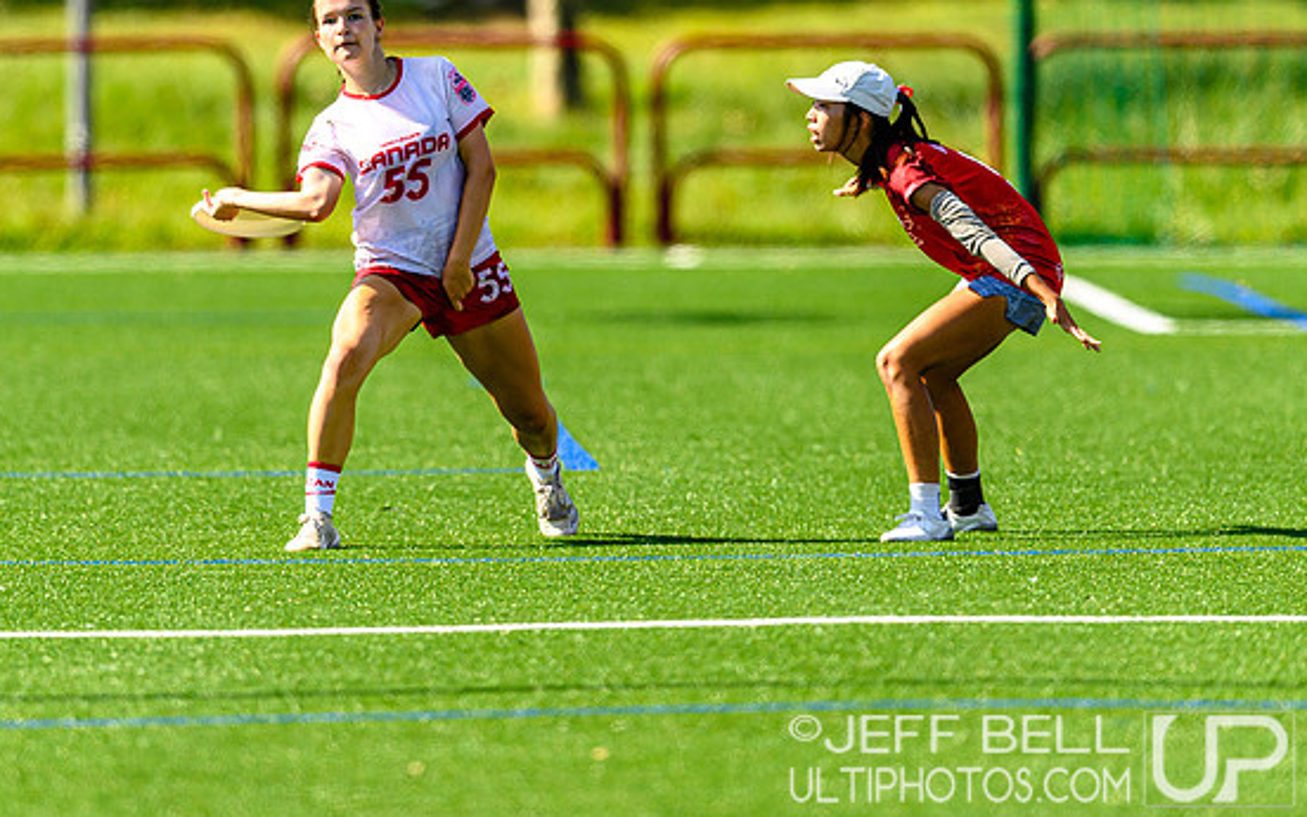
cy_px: 268
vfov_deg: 1.9
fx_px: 24720
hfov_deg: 3.0
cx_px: 556
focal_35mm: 694
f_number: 3.2
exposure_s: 1/1600
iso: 100
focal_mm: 400
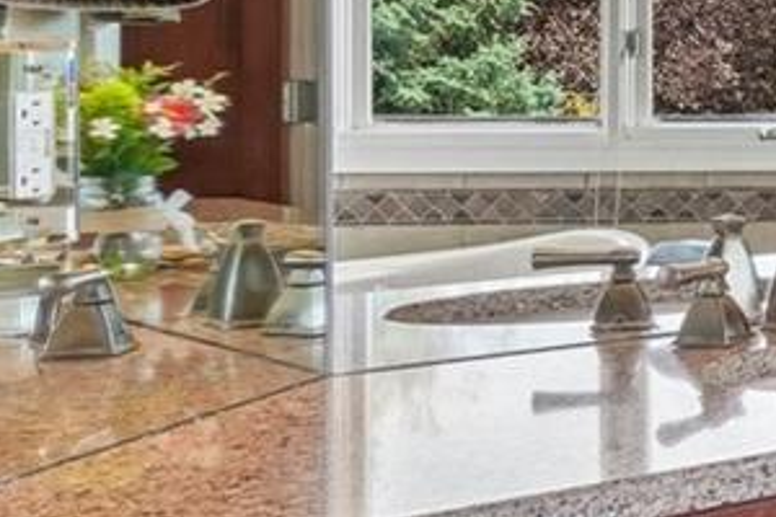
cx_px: 1818
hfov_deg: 15.4
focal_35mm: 80
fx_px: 1724
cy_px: 78
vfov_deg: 16.9
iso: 400
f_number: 8
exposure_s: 1/50
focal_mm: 10
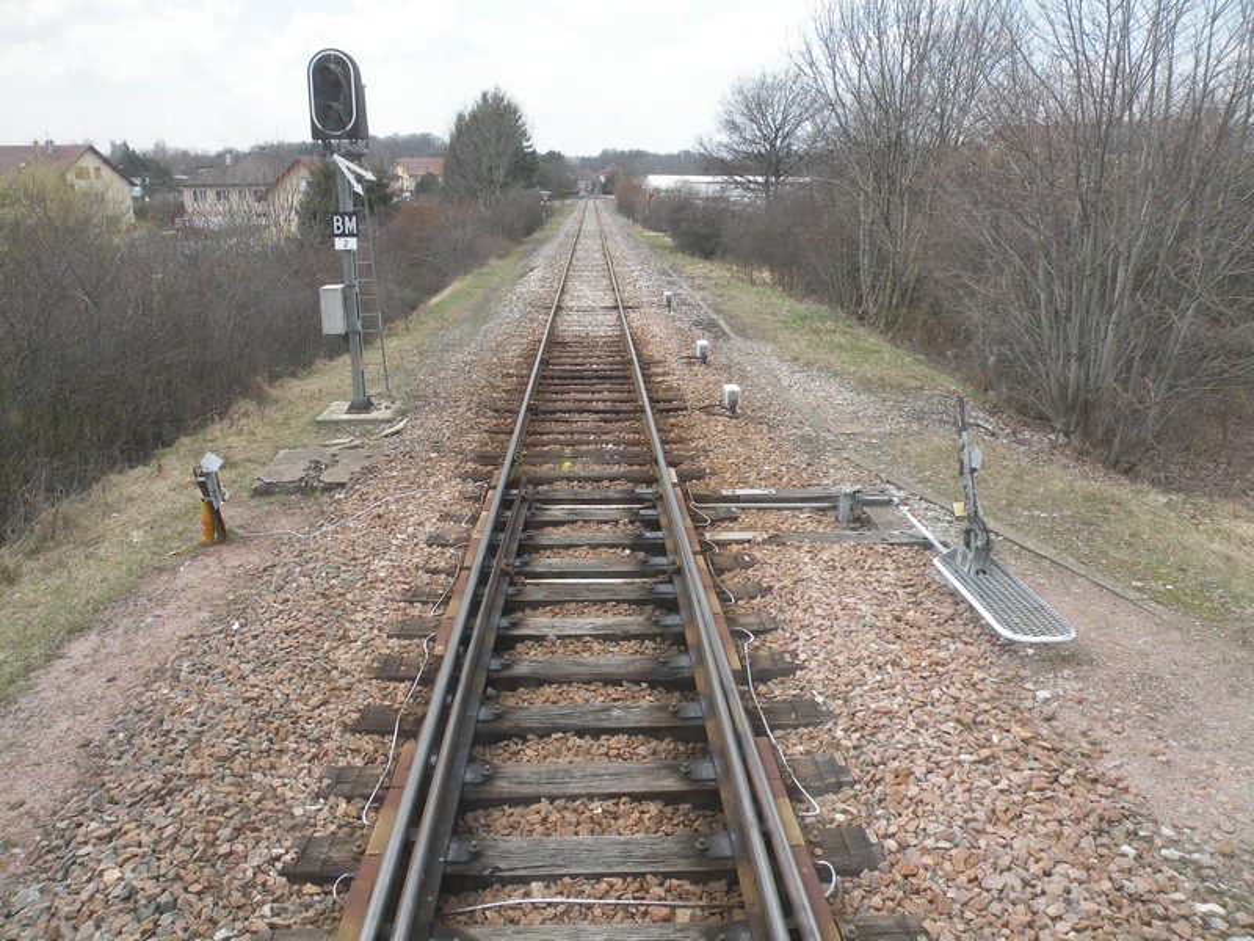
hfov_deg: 65.3
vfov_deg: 51.4
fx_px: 978
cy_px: 470
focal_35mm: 27
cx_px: 627
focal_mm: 4.7
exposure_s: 1/168
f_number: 5
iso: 64
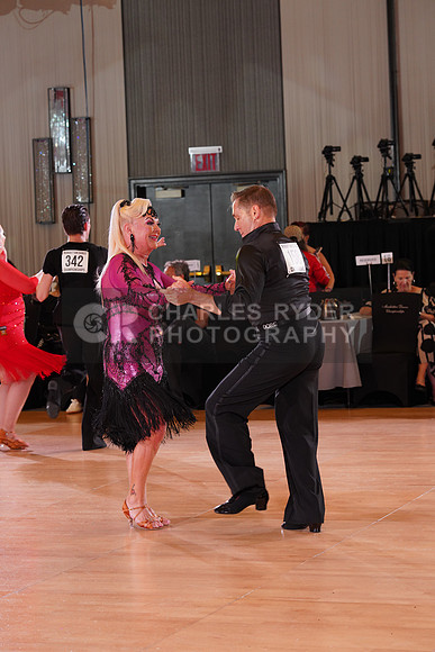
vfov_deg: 19.5
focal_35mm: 105
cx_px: 218
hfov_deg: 13.0
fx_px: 1902
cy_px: 326
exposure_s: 1/160
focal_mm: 105
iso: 1600
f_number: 5.6
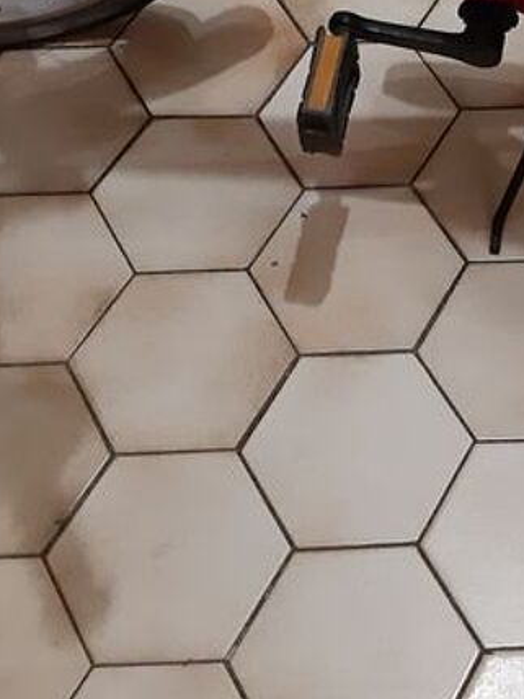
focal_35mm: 84
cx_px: 488
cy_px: -16
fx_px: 1695
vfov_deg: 22.3
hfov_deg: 17.3
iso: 500
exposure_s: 1/25
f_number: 1.7
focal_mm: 3.93
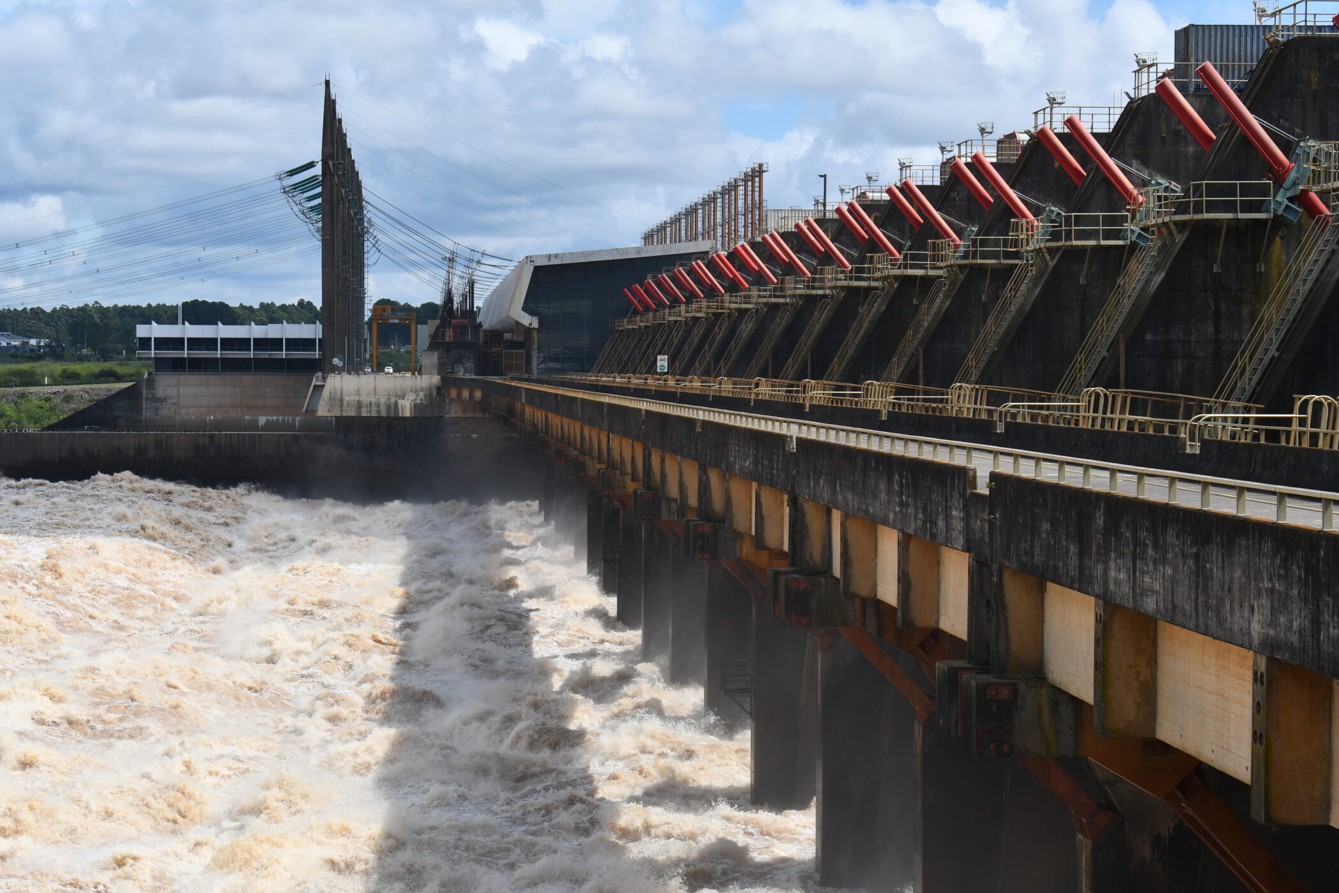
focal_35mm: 82
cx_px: 670
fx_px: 3050
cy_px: 446
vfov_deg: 16.7
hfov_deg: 24.8
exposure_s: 1/320
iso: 100
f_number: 9
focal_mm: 55
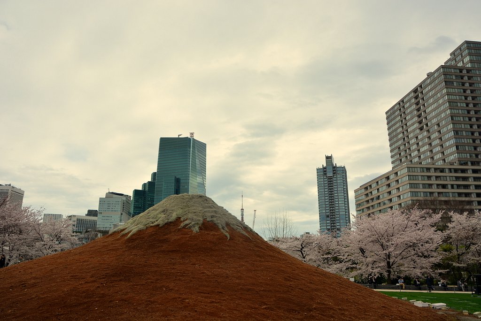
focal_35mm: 27
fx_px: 361
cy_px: 160
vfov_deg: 48.0
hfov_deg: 67.4
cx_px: 240
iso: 100
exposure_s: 1/250
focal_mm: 18
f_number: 8
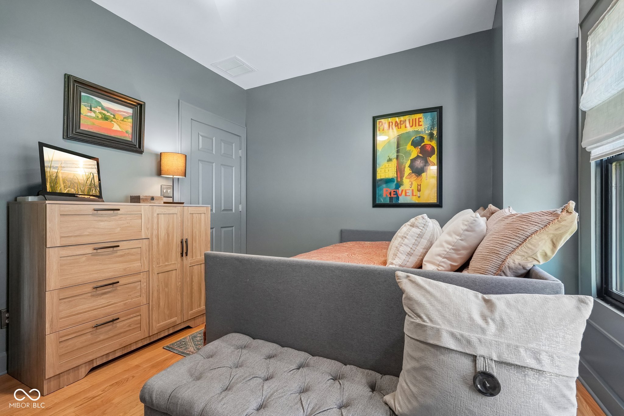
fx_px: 277
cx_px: 312
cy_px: 208
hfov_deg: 96.7
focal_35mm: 16
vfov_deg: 73.7
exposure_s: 1/30
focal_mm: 16
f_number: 8
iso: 2500
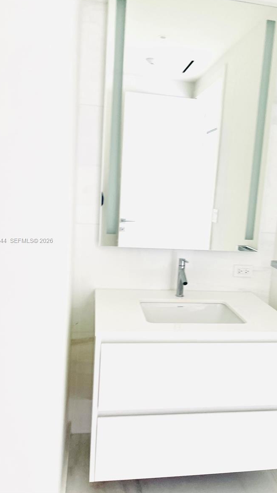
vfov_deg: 67.9
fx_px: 365
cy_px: 241
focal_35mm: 28
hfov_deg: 41.4
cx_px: 164
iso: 64
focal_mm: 5.1
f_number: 1.6
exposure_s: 1/120
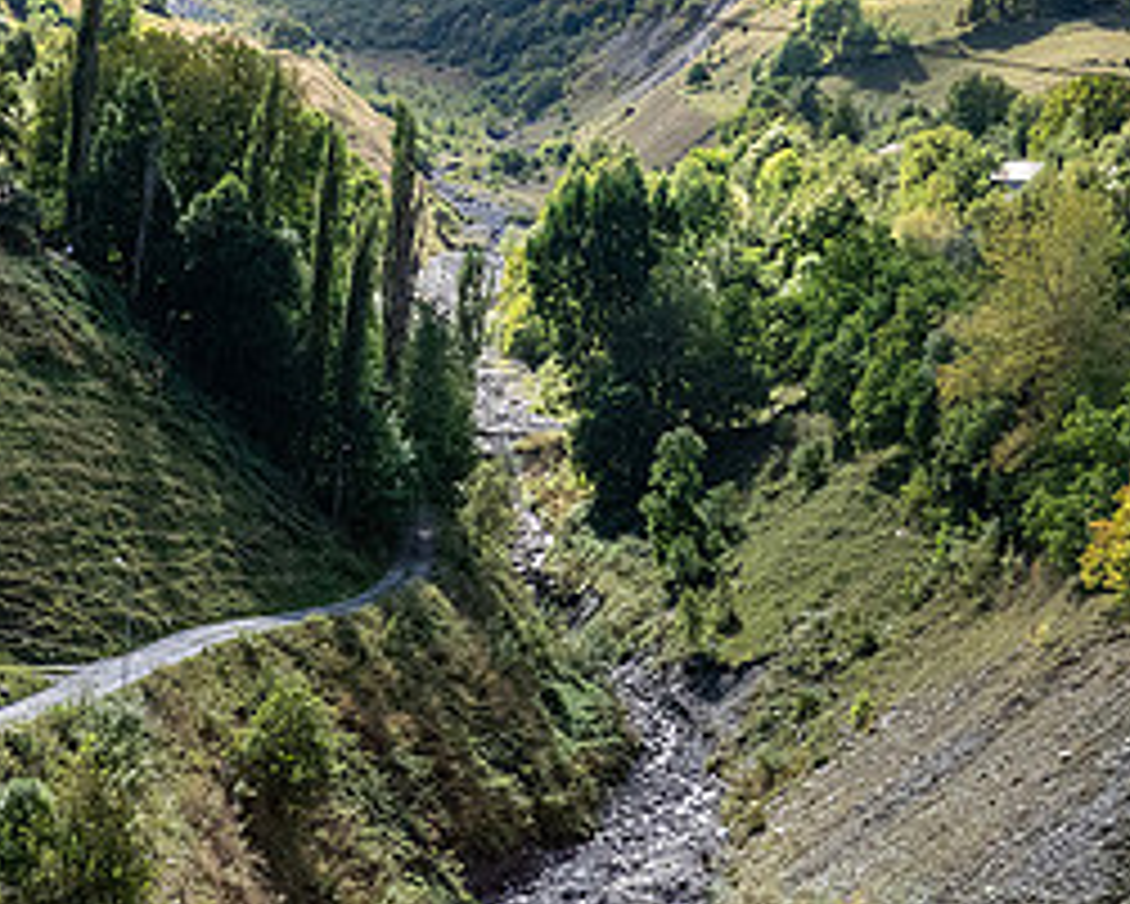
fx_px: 2978
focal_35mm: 89
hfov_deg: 21.5
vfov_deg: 17.2
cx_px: 441
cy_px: 281
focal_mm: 15.28
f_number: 4
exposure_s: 1/250
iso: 1600
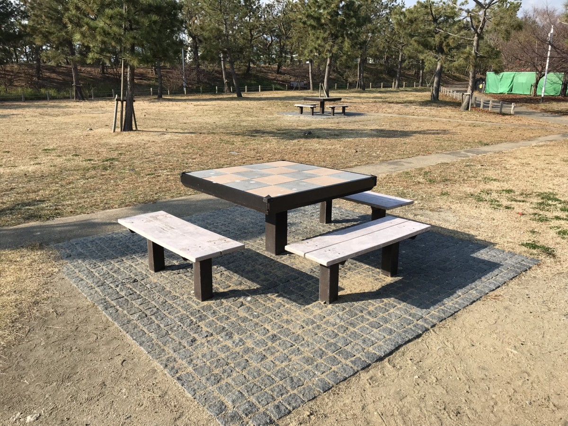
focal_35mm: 28
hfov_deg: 63.4
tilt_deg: -15.6
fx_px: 459
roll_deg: -0.8
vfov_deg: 49.7
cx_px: 284
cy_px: 213
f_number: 1.8
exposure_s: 1/1650
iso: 20
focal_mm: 3.99
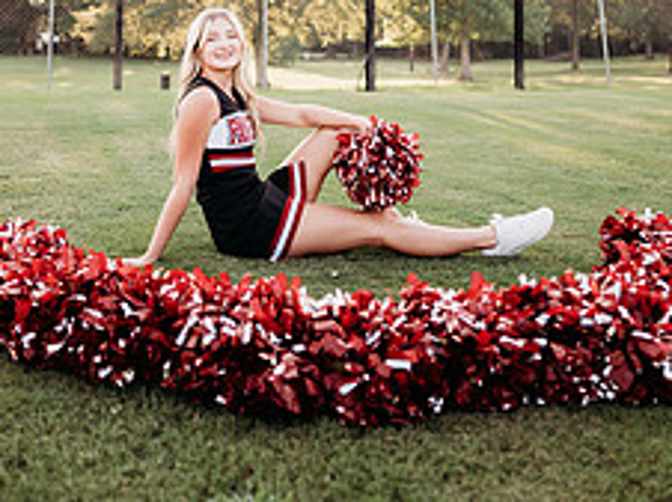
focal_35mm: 46
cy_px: -80
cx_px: 285
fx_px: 892
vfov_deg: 28.0
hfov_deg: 41.2
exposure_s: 1/500
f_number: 2
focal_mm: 24
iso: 125
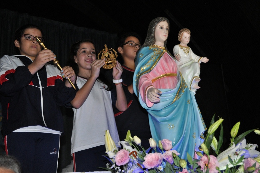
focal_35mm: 45
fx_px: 325
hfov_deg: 43.6
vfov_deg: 29.8
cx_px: 130
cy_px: 86
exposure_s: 1/60
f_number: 4.5
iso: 800
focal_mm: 30
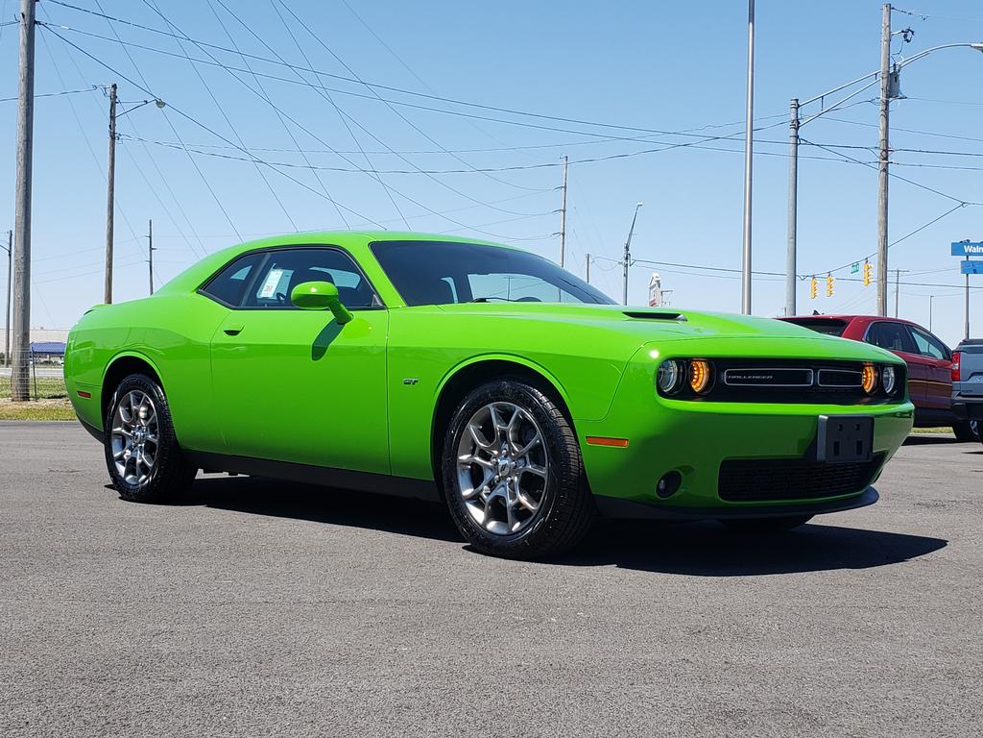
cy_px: 369
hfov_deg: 67.3
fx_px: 738
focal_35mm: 26
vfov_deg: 53.1
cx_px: 492
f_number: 2.4
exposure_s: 1/1183
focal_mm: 4.3
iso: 50
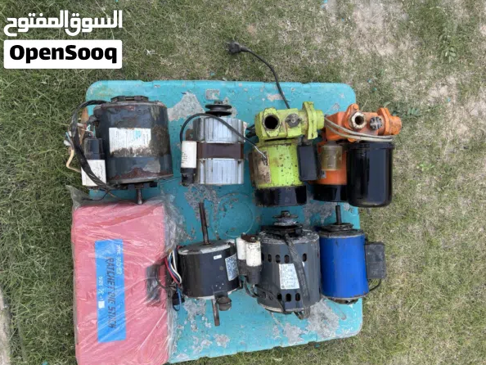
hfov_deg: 63.4
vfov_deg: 49.8
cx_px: 245
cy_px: 187
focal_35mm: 28
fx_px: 393
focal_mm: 5.96
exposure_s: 1/257
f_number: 1.6
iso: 40
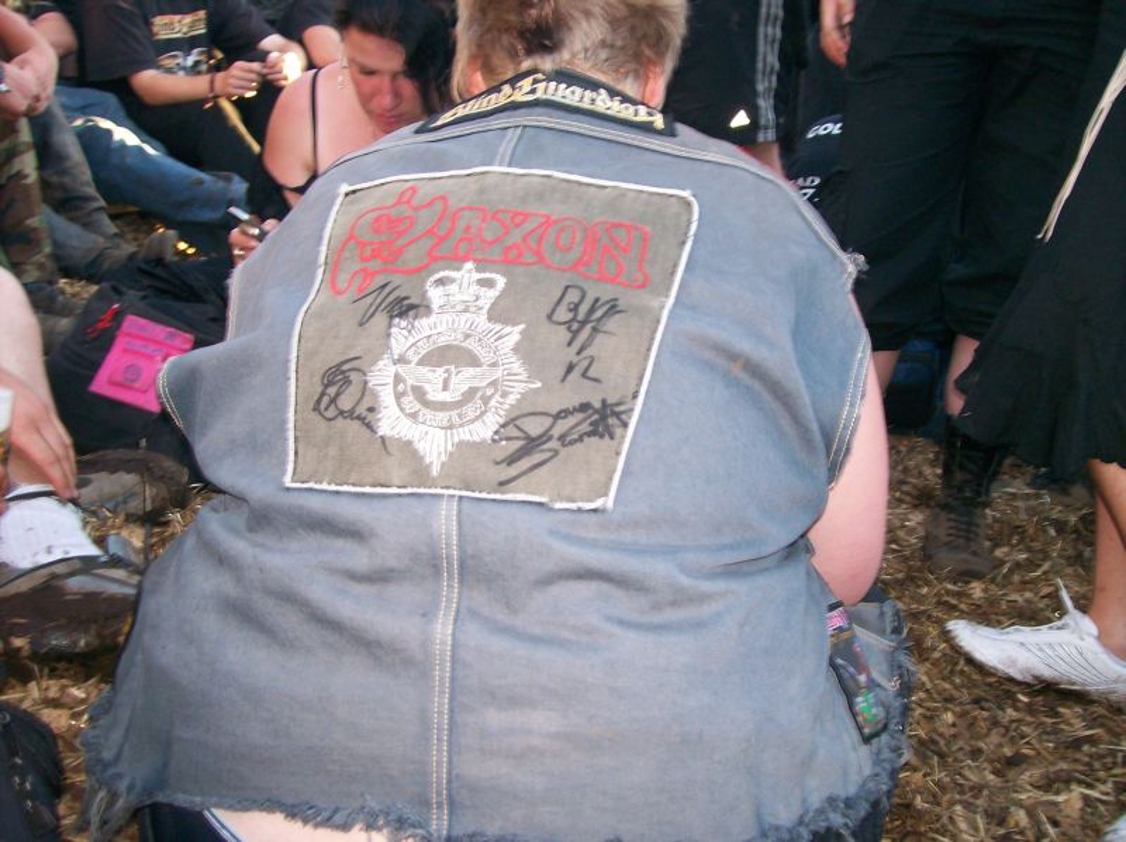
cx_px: 563
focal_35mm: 36
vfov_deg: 39.6
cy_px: 421
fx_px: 1170
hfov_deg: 51.4
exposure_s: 1/64
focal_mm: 6
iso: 80
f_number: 2.7
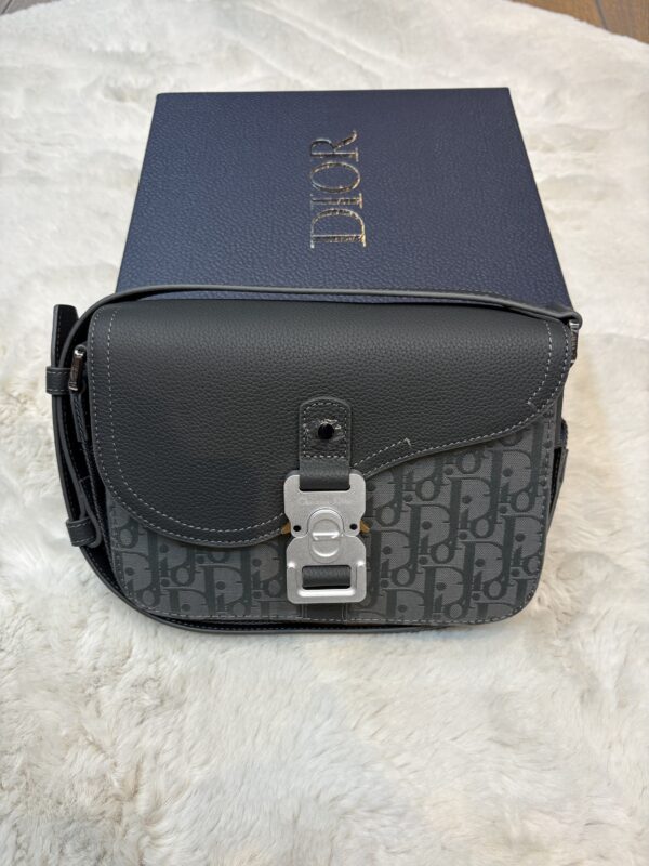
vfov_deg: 67.3
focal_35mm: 26
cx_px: 324
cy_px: 433
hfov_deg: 53.1
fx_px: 650
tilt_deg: -57.0
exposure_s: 1/50
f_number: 1.6
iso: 100
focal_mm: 5.96
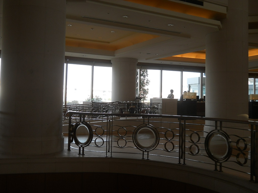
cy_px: 96
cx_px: 129
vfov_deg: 35.1
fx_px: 306
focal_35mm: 41
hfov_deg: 45.8
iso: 80
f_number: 3.1
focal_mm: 6.72
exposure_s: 1/160
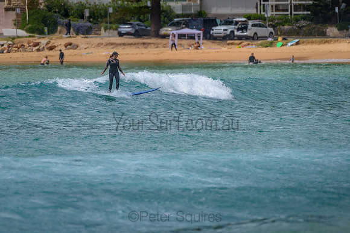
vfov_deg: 2.2
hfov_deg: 3.4
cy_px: 91
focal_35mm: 613
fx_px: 5960
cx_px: 136
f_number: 5.6
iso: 140
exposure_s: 1/2000
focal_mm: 500
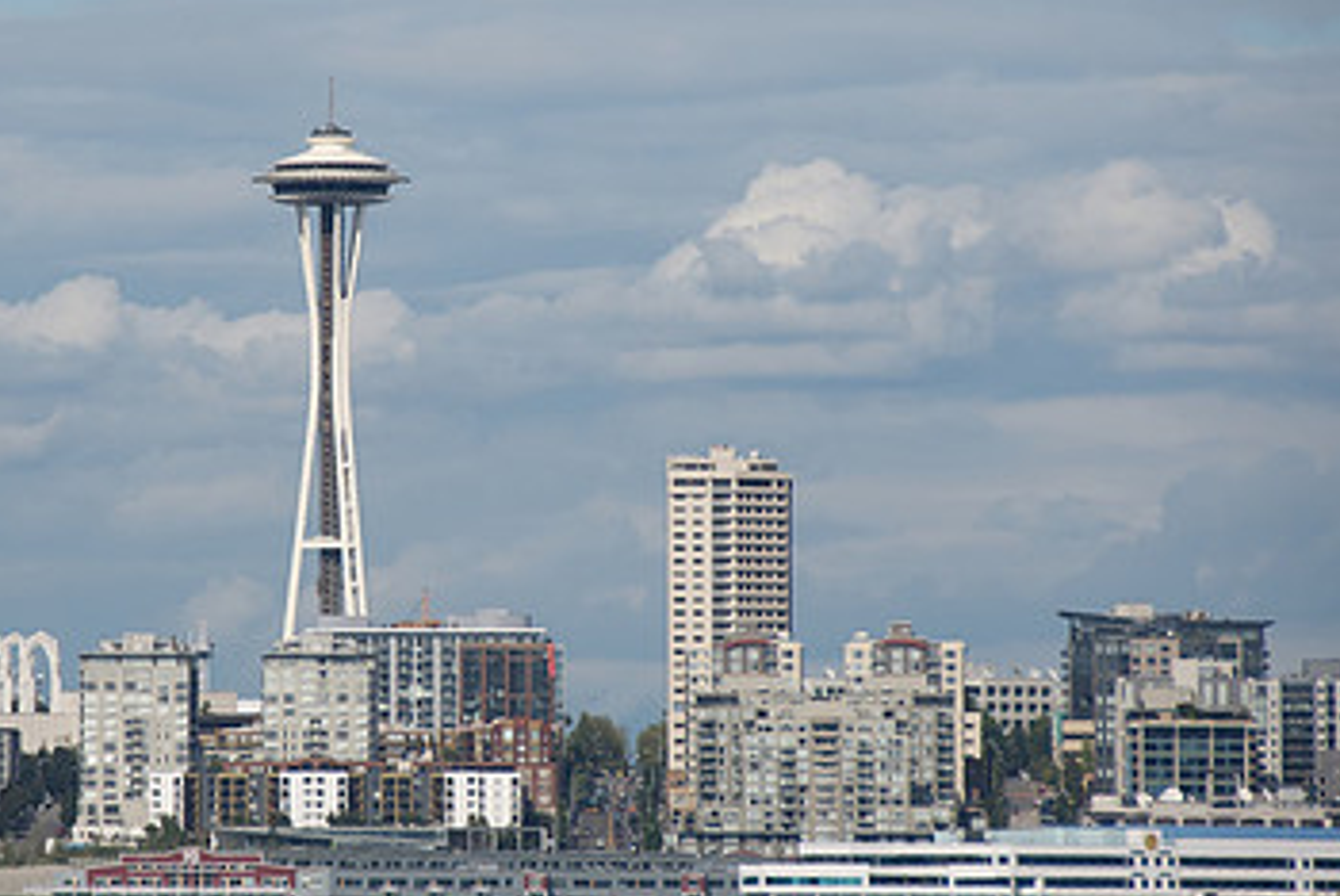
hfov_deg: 5.5
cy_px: 391
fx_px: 13895
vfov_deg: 3.7
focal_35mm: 373
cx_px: 368
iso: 100
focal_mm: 150
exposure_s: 1/800
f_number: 5.6
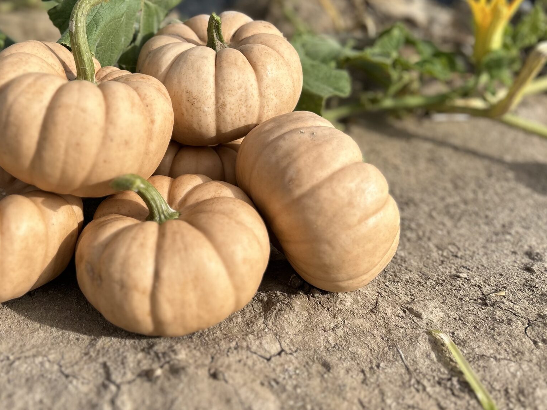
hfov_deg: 44.6
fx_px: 648
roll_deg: -4.9
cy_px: 151
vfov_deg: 34.9
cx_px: 154
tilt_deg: -27.7
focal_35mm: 41
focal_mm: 5.7
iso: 50
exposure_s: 1/4444
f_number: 1.5
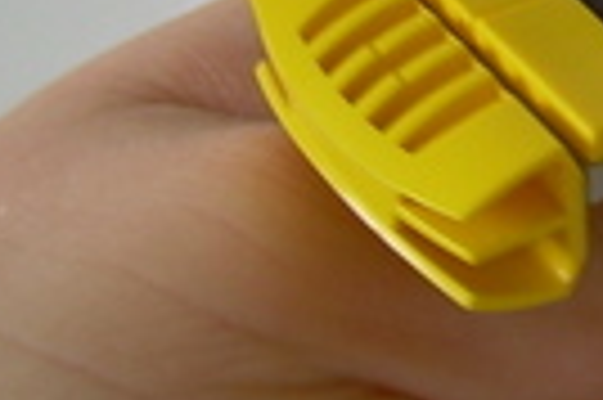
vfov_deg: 7.2
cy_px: -90
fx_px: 3162
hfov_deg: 10.0
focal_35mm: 189
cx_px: 1233
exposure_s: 1/25.2
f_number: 2.8
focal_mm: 6.3
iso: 50
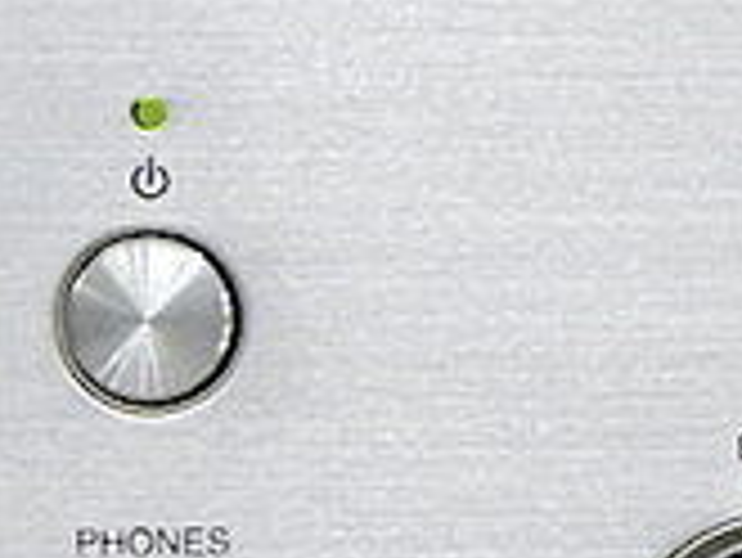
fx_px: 19971
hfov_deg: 2.1
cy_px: 238
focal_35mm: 931
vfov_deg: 1.6
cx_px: 1286
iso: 200
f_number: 5.5
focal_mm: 28.7
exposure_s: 1/8
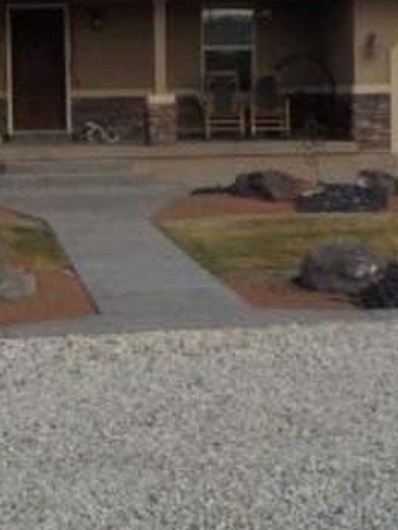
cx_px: 138
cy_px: 140
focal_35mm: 88
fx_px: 1348
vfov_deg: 22.1
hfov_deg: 16.8
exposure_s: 1/1000
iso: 125
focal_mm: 4.1
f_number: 3.3
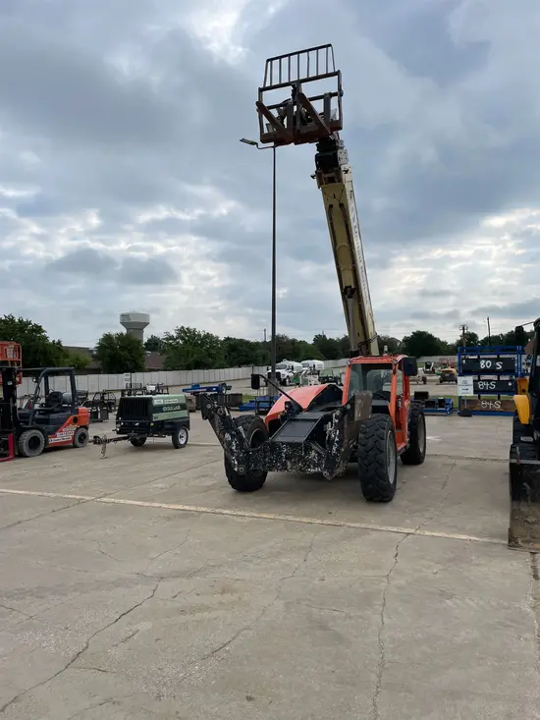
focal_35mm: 26
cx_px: 270
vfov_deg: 67.3
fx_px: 541
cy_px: 360
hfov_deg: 53.1
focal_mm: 4.2
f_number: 1.6
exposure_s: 1/5291
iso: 50
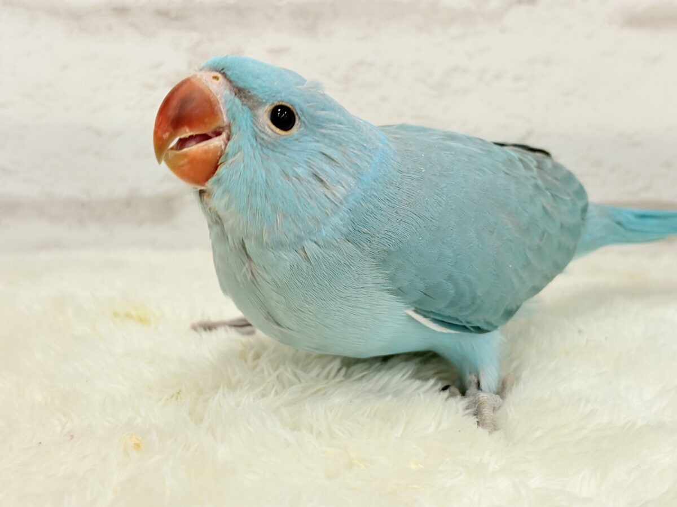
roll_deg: -0.1
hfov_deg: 36.8
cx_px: 338
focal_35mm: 52
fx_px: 1017
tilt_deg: -12.2
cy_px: 254
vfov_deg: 28.0
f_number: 1.6
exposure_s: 1/100
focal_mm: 5.96
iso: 80
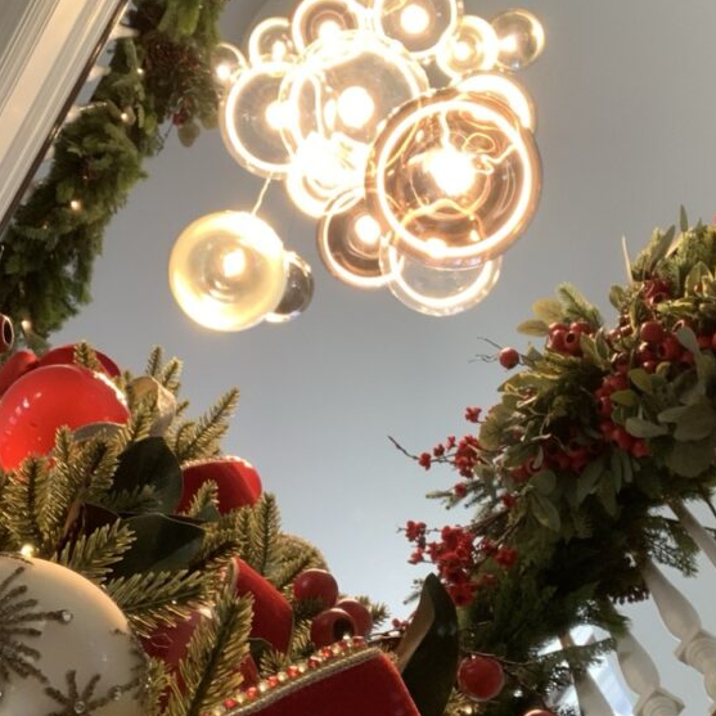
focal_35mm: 52
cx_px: 343
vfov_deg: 32.8
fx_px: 1217
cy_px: 384
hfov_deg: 32.8
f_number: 2.2
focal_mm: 2.87
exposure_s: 1/60
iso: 200
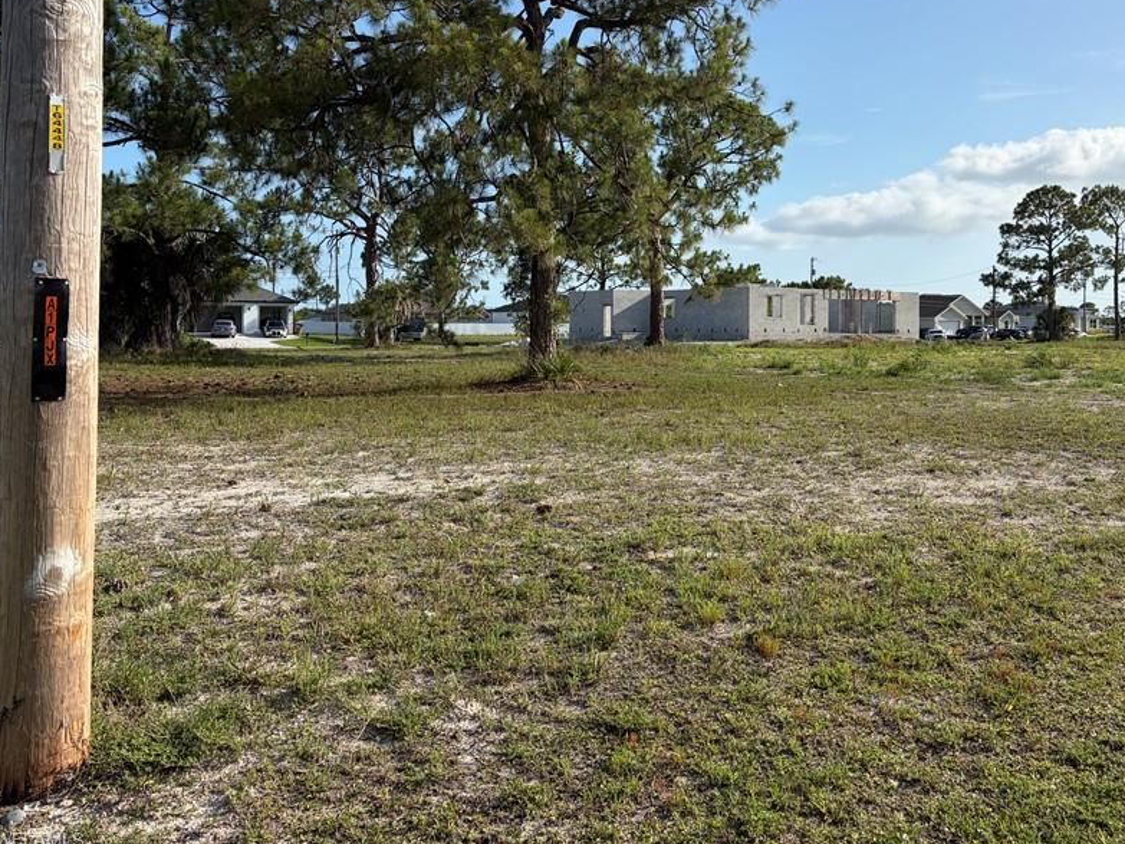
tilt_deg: +1.1
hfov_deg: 53.3
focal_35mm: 34
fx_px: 1105
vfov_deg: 41.4
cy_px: 302
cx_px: 714
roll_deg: -0.7
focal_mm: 5.96
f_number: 1.6
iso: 50
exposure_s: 1/4329
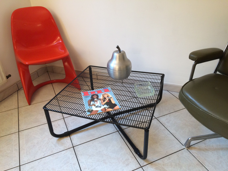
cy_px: 86
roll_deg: +2.4
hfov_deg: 61.7
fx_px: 191
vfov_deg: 48.2
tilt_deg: -30.8
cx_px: 114
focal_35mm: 29
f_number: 2.2
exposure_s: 1/33
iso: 100
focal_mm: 4.15
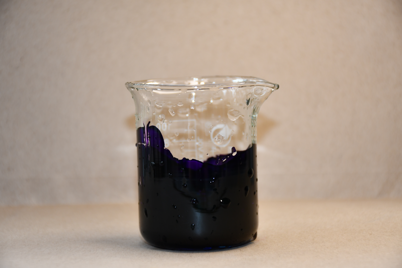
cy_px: 134
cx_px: 201
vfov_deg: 12.2
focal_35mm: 112
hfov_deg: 18.3
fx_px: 1251
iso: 400
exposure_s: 1/80
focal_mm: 75
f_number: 5
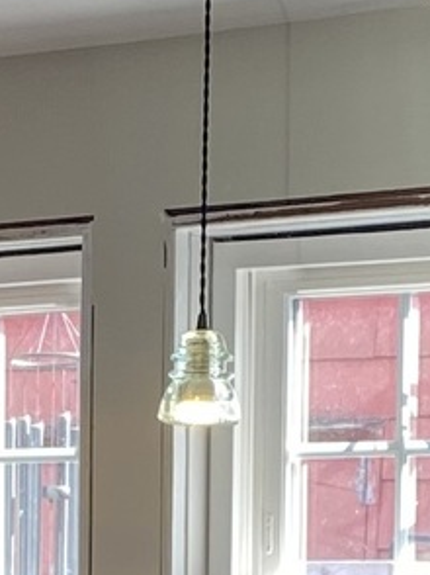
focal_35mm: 204
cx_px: -20
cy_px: 776
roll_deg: -1.7
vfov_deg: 9.5
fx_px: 3384
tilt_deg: -1.0
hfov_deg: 7.2
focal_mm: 4.25
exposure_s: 1/120
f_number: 1.8
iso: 80
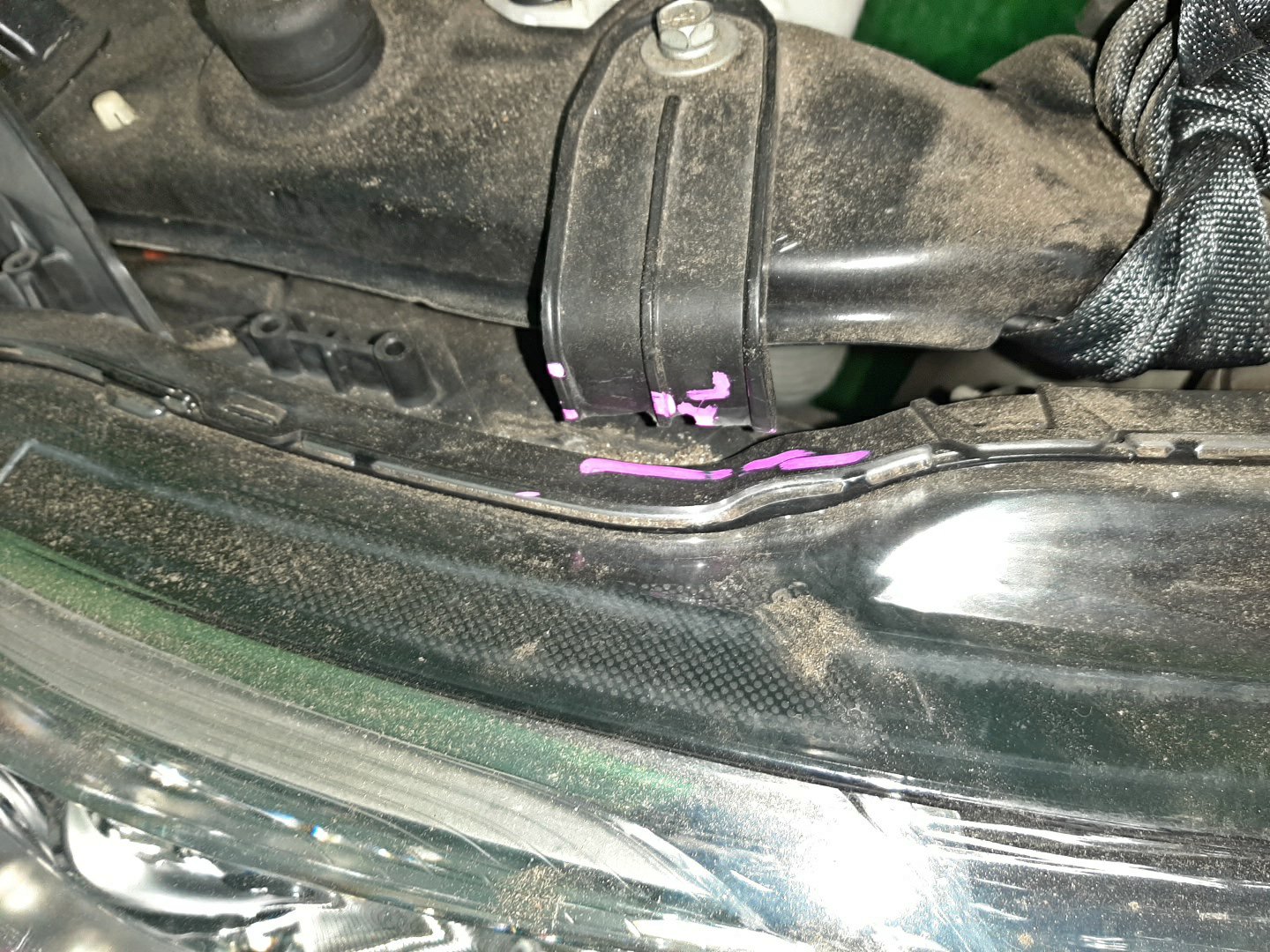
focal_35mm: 26
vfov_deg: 53.1
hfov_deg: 67.3
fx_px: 954
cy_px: 476
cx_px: 635
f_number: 1.7
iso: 187
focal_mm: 3.93
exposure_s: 1/25
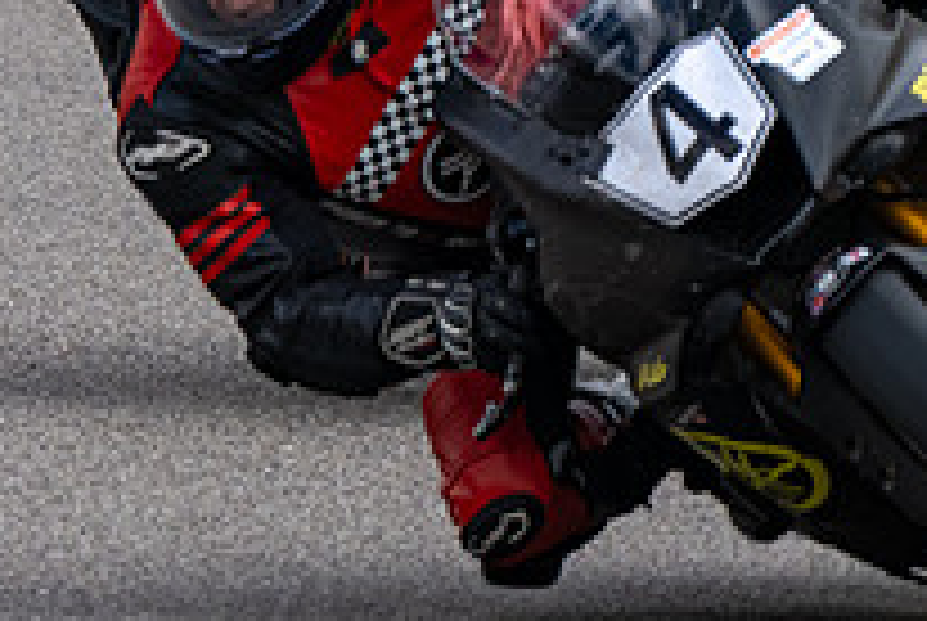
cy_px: 397
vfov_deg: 0.7
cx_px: -238
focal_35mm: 1957
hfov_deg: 1.1
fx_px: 50464
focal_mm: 430
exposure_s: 1/1250
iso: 280
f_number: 6.3
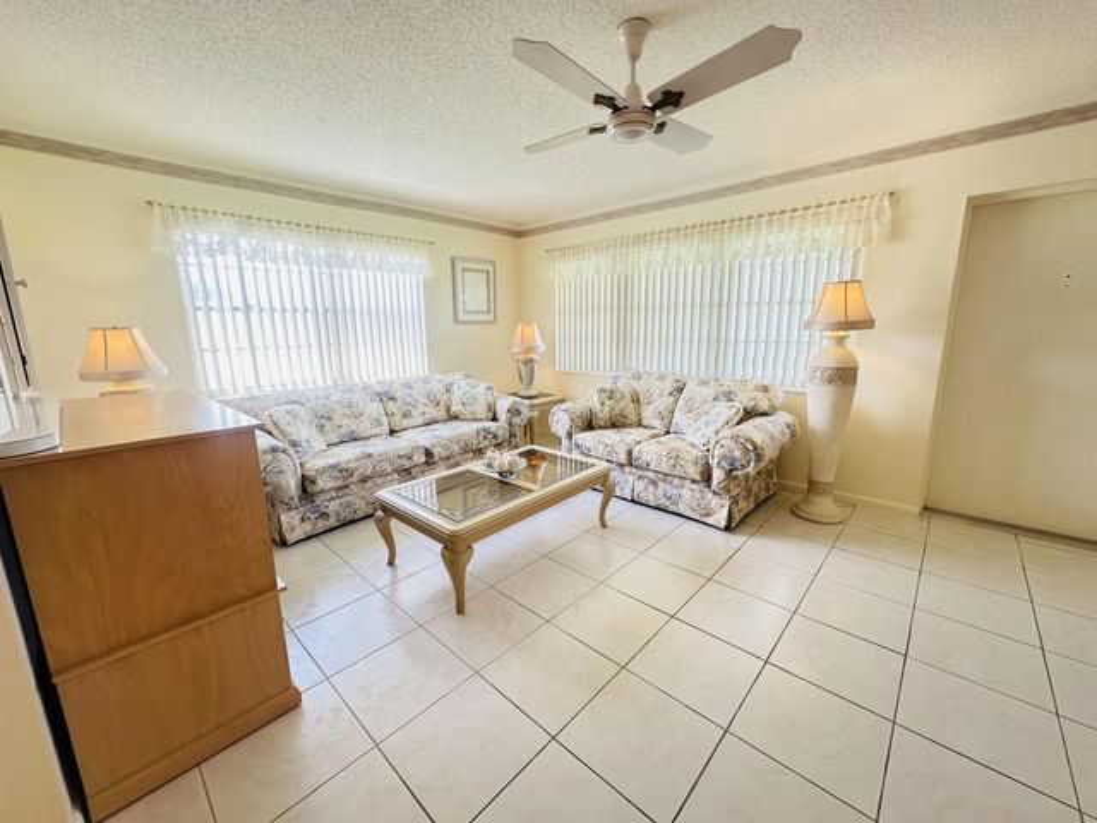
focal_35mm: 14
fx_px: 444
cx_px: 548
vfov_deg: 85.7
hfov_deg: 102.1
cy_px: 412
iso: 125
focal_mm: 2.22
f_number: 2.2
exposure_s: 1/120
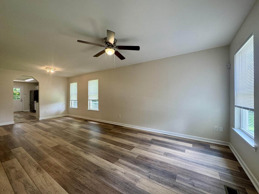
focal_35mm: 14
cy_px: 97
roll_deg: +0.6
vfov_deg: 85.7
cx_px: 130
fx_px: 105
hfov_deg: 102.1
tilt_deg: -0.4
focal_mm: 2.22
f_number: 2.2
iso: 125
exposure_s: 1/120
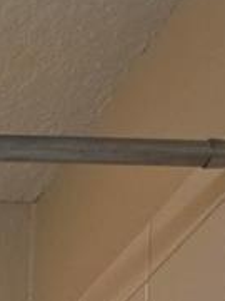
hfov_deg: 8.4
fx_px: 1326
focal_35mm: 153
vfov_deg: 9.7
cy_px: 915
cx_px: -413
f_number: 1.8
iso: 200
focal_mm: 5.4
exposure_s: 1/120
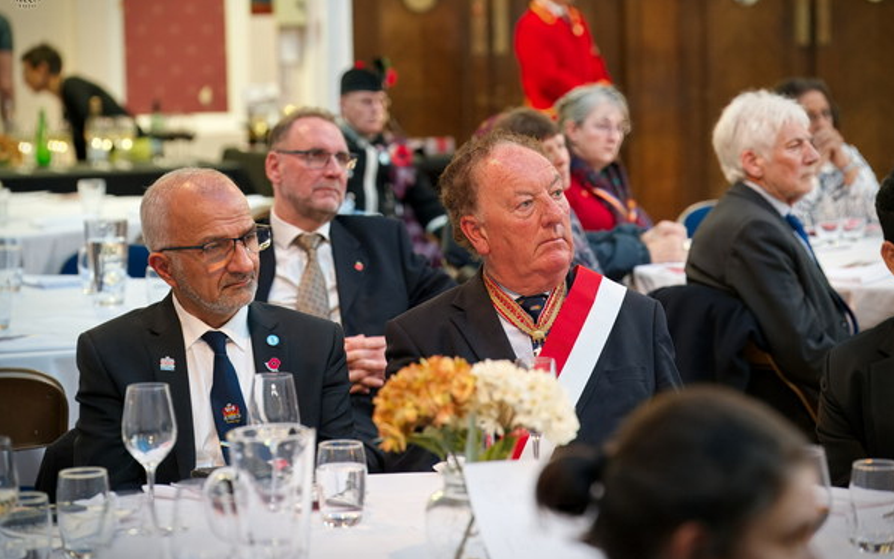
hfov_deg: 17.5
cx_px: 448
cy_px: 262
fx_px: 2900
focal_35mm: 119
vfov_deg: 11.0
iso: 4000
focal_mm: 116
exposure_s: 1/60
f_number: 4
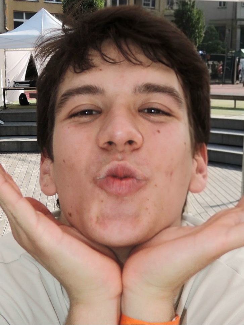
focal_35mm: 24
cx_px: 122
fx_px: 226
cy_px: 162
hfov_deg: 56.8
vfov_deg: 71.6
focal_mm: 5.1
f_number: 2.8
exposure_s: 1/1000
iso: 80
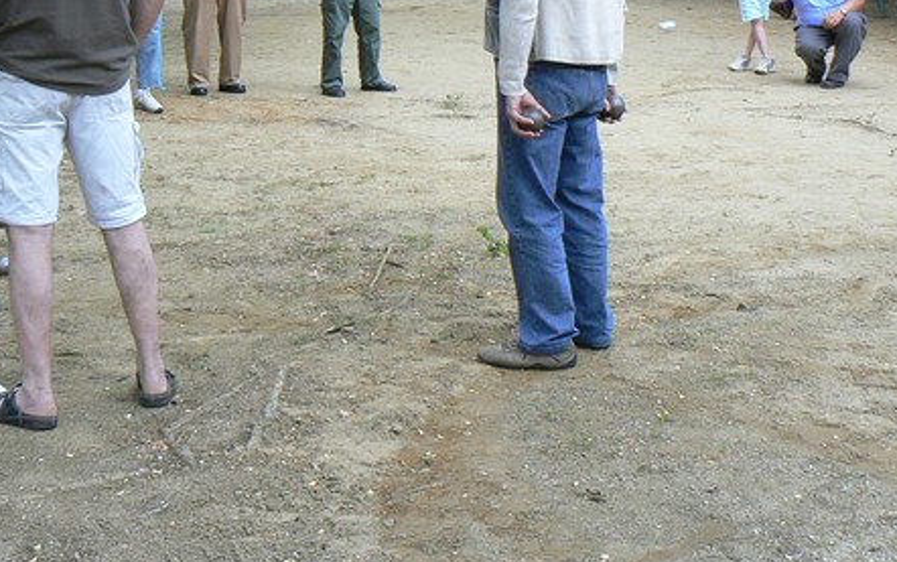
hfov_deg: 29.4
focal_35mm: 69
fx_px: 1688
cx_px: 254
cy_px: 37
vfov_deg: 18.5
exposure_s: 1/30
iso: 80
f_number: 2.8
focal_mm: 6
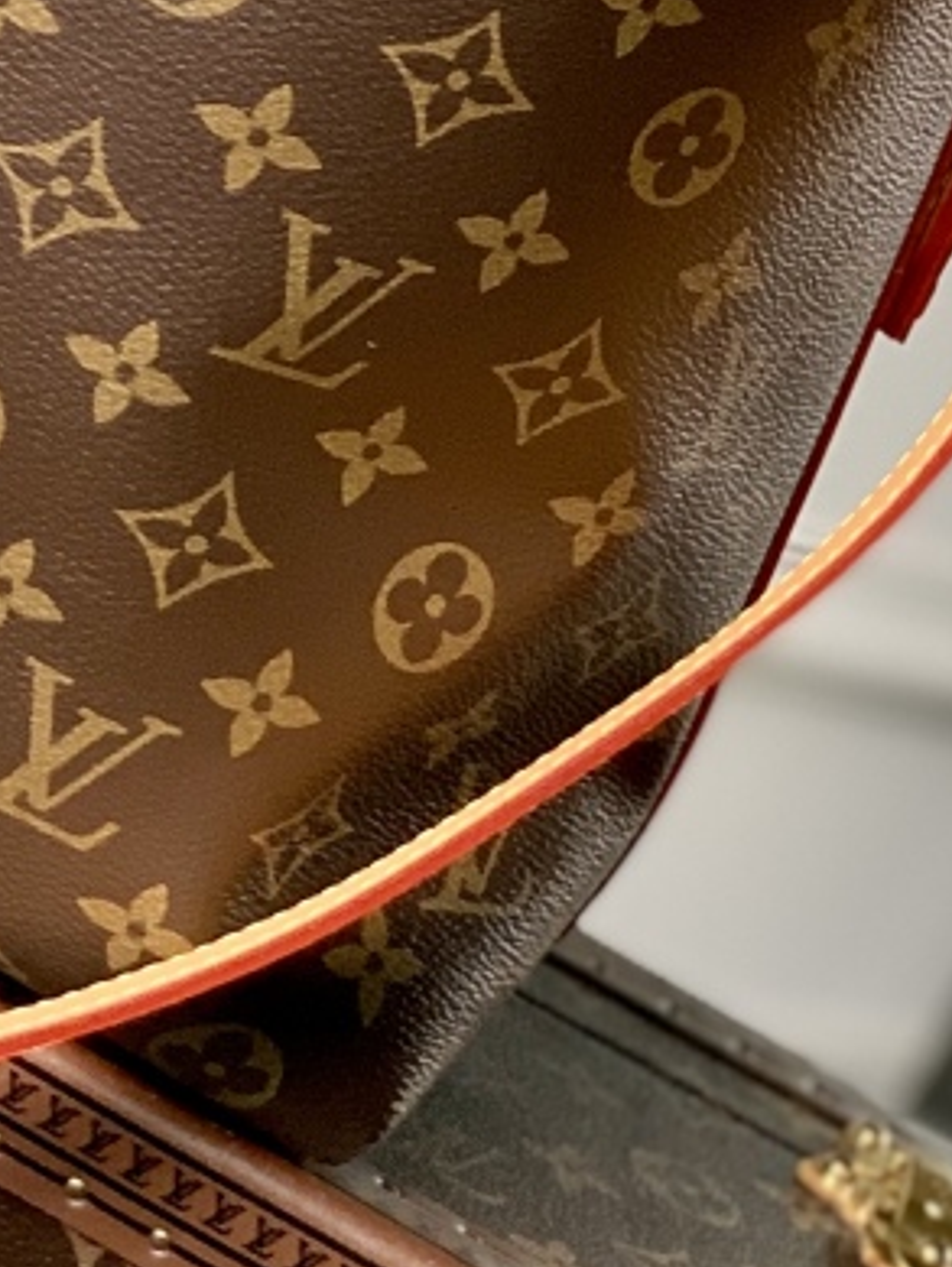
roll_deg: -27.7
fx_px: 7033
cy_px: -578
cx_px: -198
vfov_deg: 10.0
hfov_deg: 7.7
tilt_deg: -8.5
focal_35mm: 192
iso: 64
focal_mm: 6
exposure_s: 1/122
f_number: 2.4
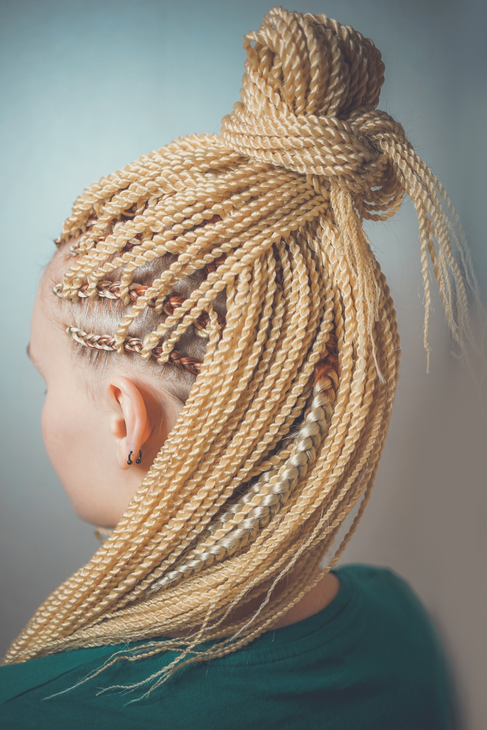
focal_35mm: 35
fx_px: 710
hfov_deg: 37.9
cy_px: 365
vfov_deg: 54.4
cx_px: 244
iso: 800
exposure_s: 1/250
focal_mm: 35
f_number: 3.2
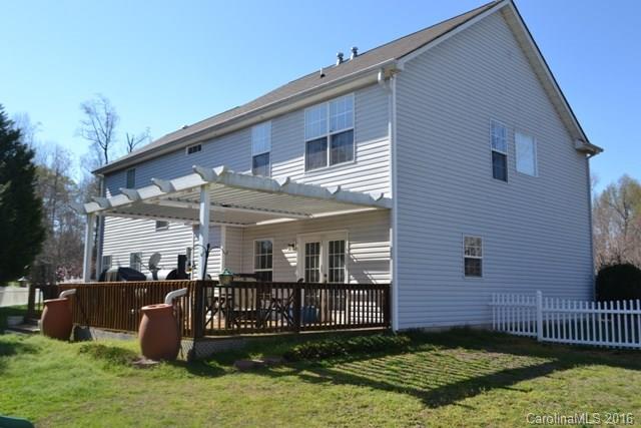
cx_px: 320
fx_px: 588
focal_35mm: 33
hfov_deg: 57.2
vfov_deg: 40.0
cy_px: 214
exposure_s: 1/200
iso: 100
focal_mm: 22
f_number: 7.1
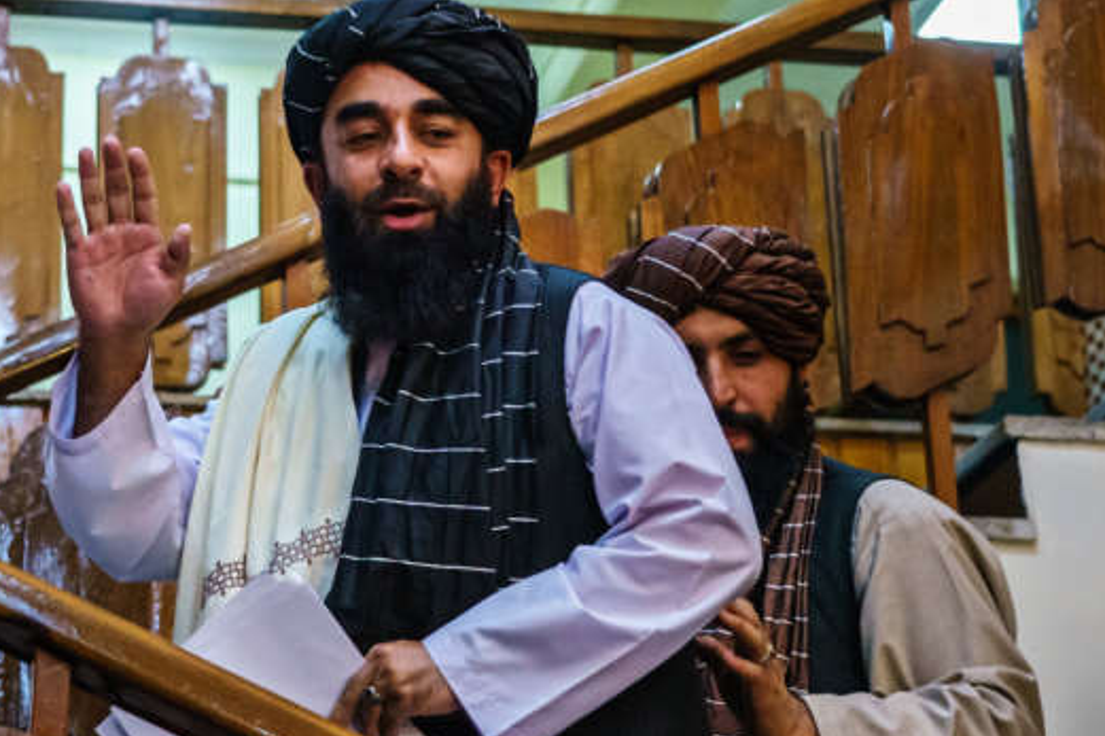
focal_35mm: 106
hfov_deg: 19.3
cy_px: 286
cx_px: 431
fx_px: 3252
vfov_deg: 12.9
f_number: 4
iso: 6400
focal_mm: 46
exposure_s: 1/400
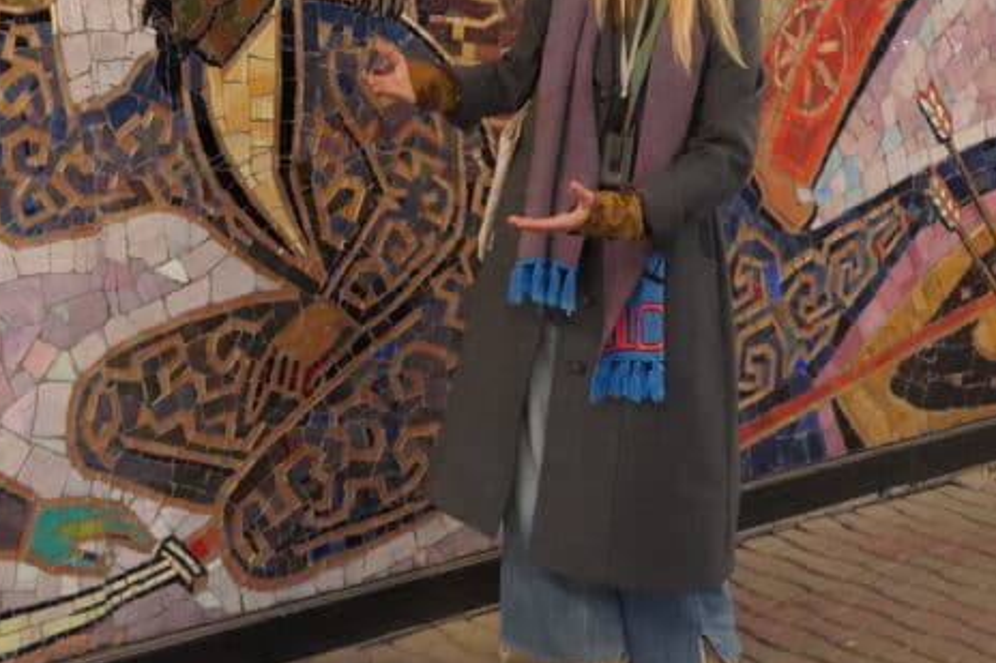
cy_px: 98
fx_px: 1770
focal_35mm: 64
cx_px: 172
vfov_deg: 20.9
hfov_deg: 30.5
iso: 12800
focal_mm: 29
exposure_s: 1/160
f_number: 4
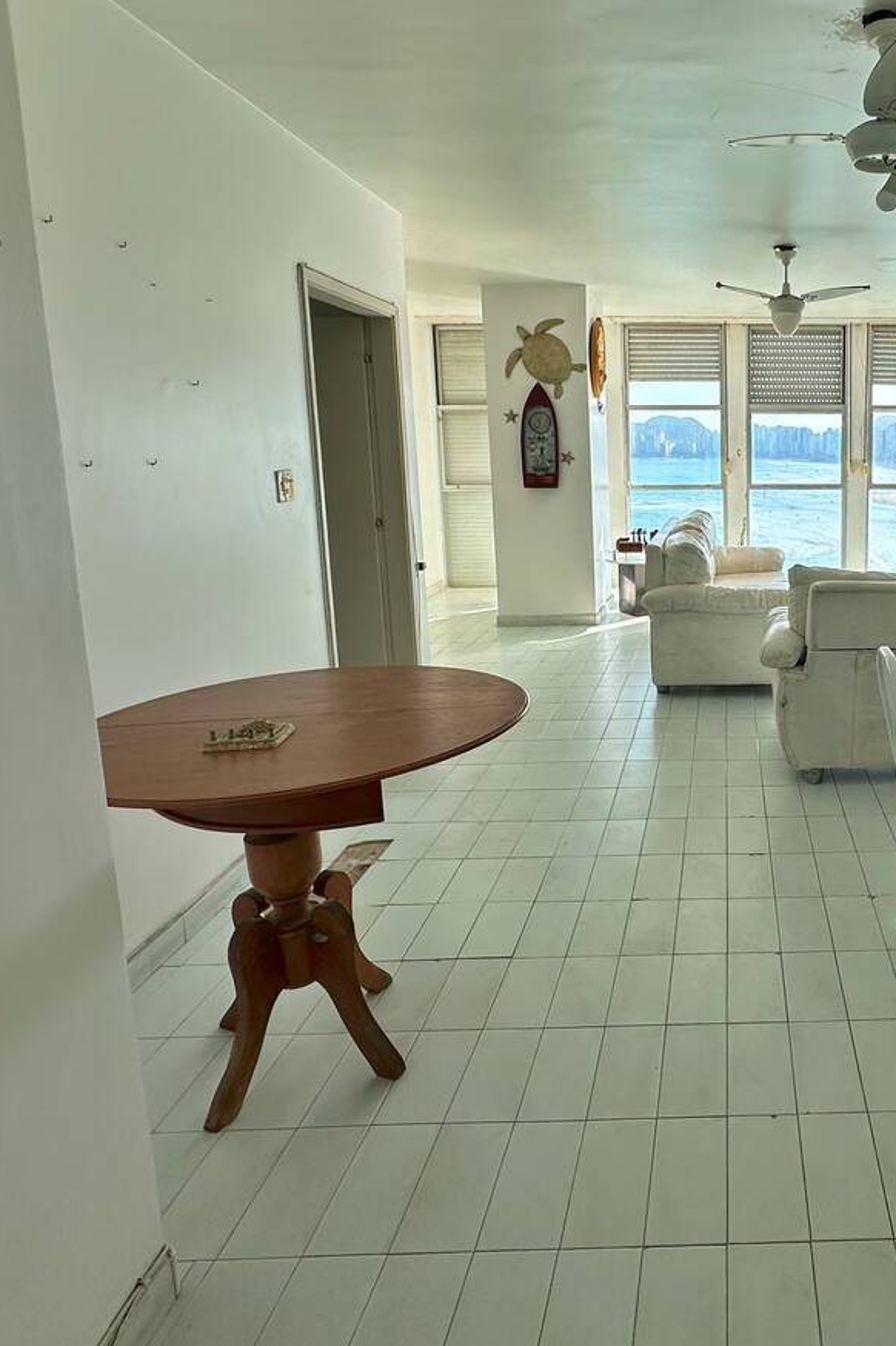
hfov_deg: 48.9
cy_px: 581
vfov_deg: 73.4
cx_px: 759
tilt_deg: -8.6
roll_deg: +0.0
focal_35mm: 24
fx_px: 897
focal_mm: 2.22
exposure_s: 1/496
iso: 40
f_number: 2.2
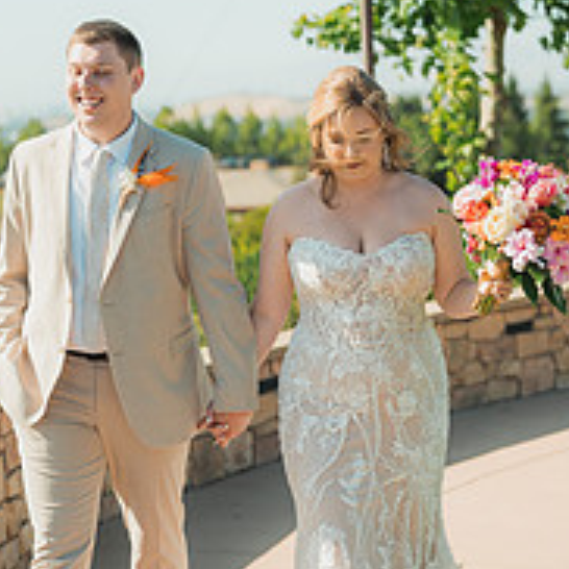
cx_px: 222
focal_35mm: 105
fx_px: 1953
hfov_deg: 16.6
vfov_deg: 16.5
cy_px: 381
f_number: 2
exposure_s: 1/4000
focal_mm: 50
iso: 50
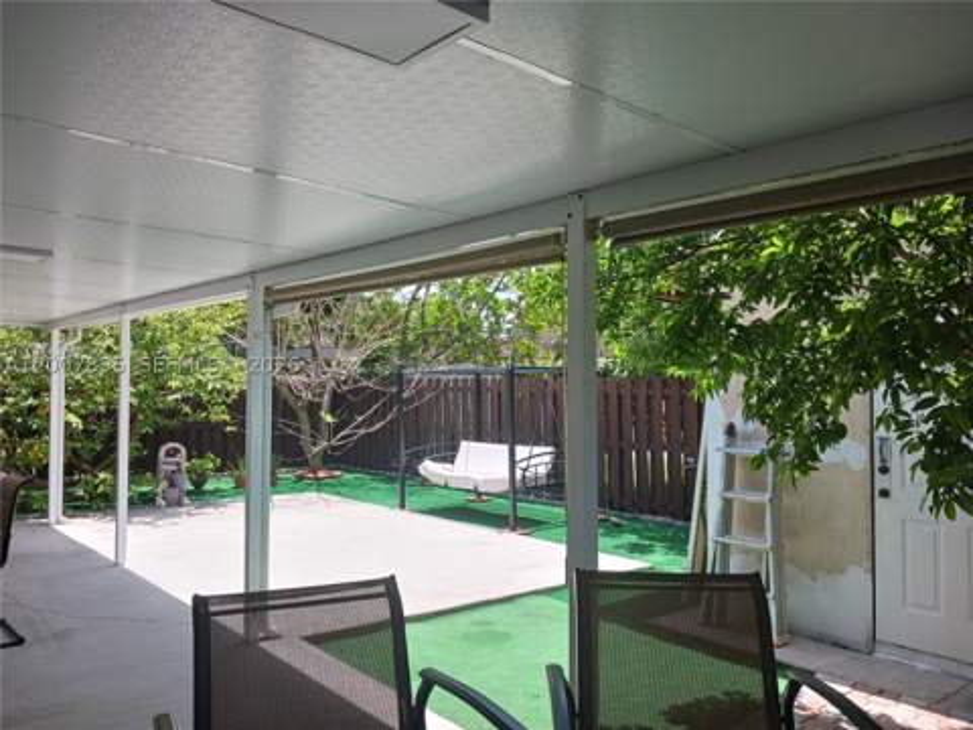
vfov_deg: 51.4
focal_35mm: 27
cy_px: 365
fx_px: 759
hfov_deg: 65.3
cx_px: 486
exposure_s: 1/193
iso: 20
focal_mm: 4
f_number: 1.8
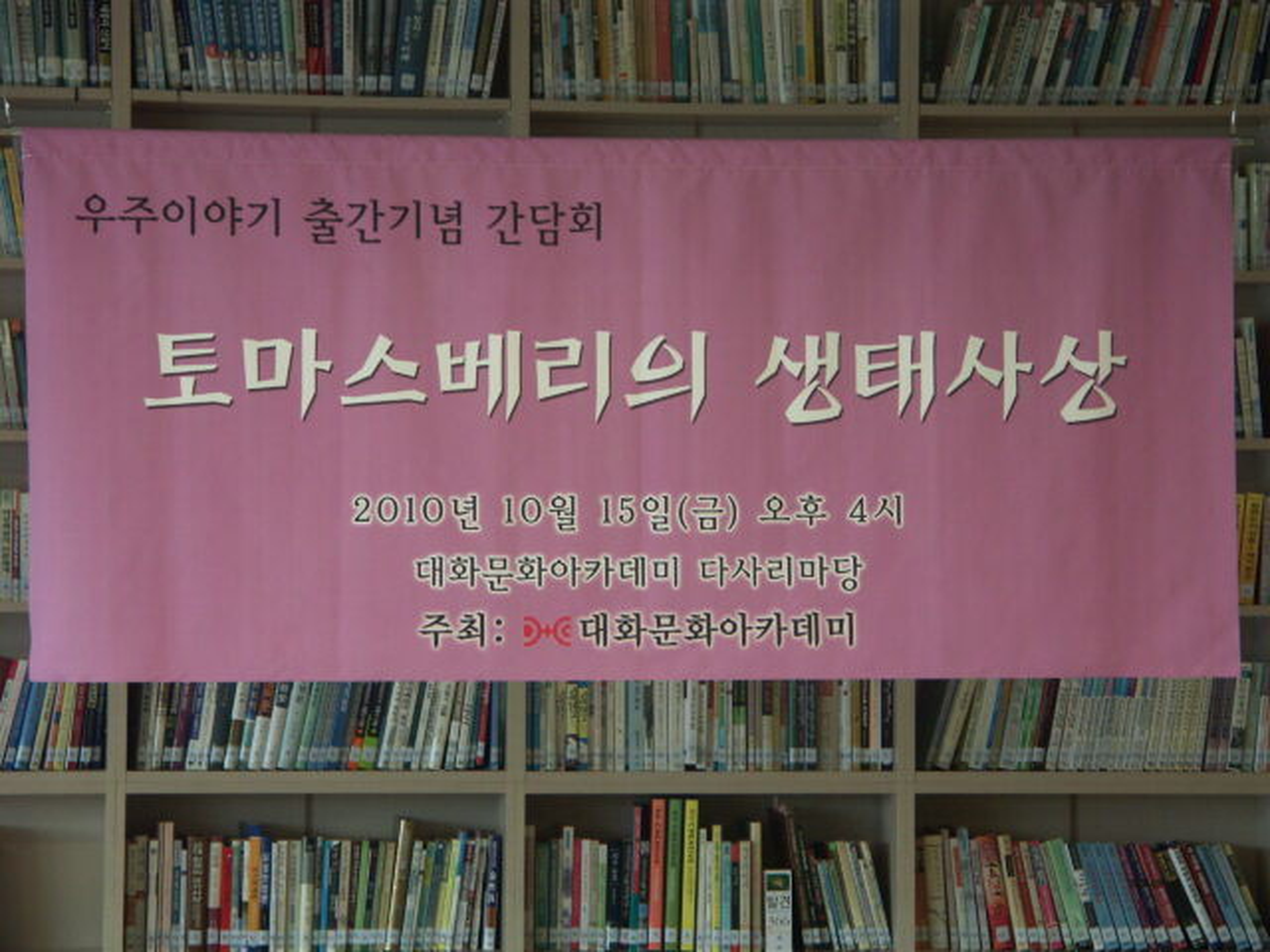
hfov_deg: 12.9
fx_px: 5613
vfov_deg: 9.7
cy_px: 476
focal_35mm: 153
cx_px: 635
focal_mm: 39.06
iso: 200
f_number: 3.2
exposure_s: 1/30
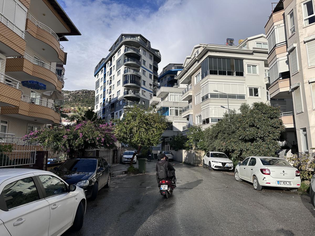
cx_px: 158
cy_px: 118
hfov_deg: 71.6
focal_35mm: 24
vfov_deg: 56.8
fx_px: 218
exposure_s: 1/6211
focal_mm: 6.86
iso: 80
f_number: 1.78
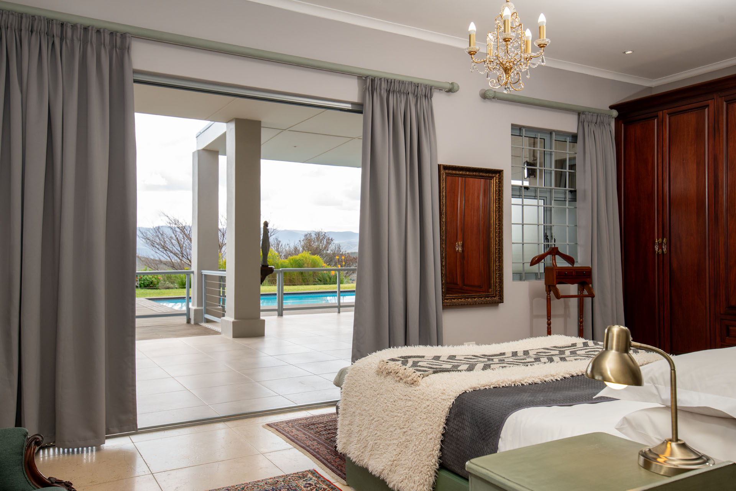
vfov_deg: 43.6
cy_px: 246
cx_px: 368
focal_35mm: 30
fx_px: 613
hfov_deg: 61.9
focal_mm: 30
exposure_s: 1/200
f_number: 7.1
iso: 320
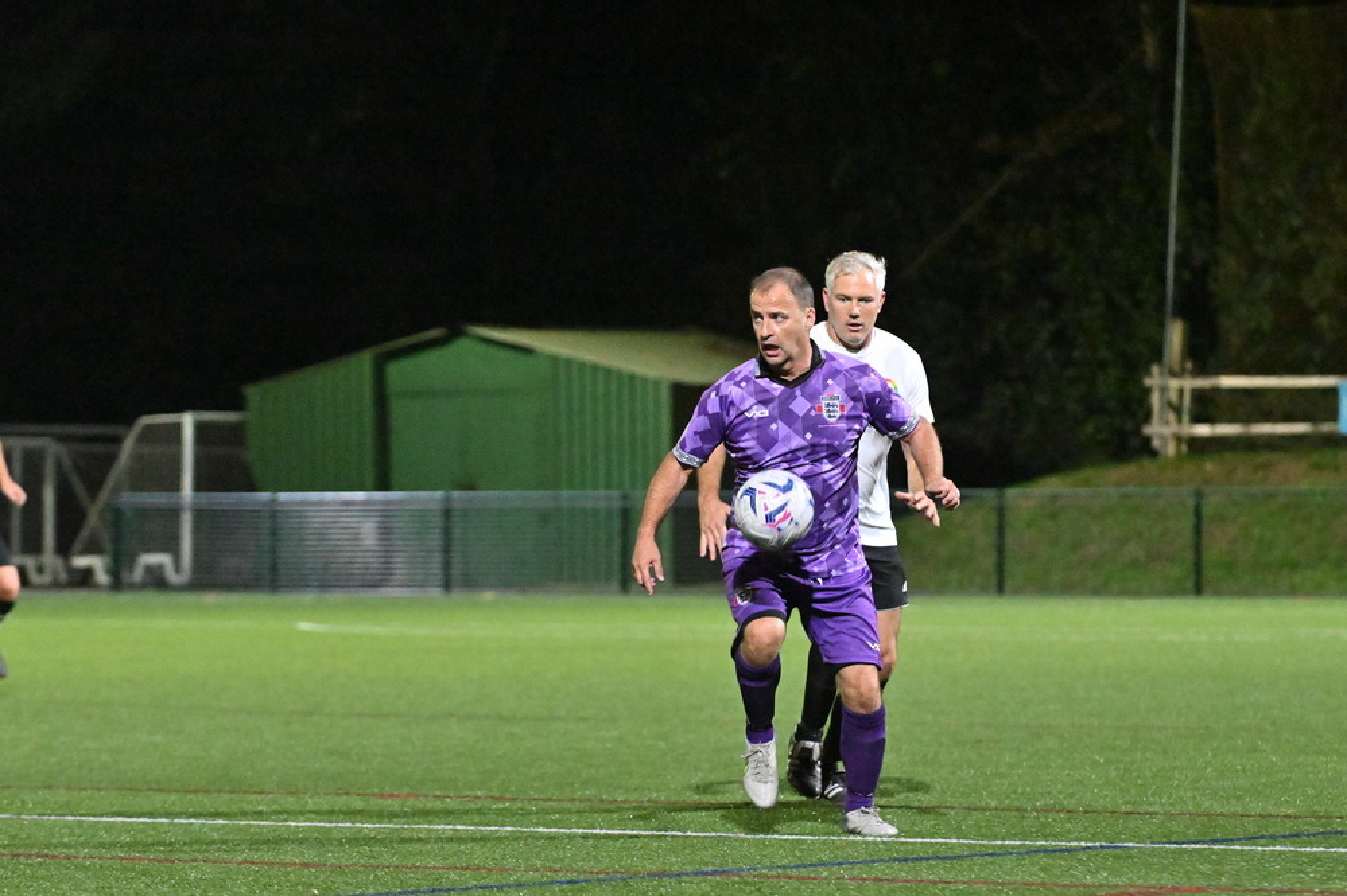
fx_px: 7555
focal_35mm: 202
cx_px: 674
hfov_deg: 10.2
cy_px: 448
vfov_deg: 6.8
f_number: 4.5
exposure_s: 1/500
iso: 8000
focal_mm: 135
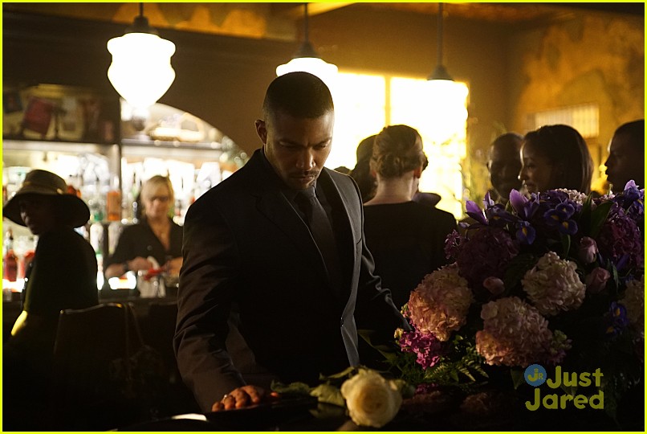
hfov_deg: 33.4
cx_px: 324
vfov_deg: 22.7
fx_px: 1080
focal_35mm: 60
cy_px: 217
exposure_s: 1/80
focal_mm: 60
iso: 6400
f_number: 2.8
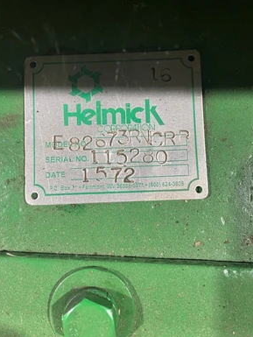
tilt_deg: -84.3
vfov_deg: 65.3
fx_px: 263
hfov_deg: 51.4
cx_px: 126
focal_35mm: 27
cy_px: 166
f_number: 1.6
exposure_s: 1/60
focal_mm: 4.2
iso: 160
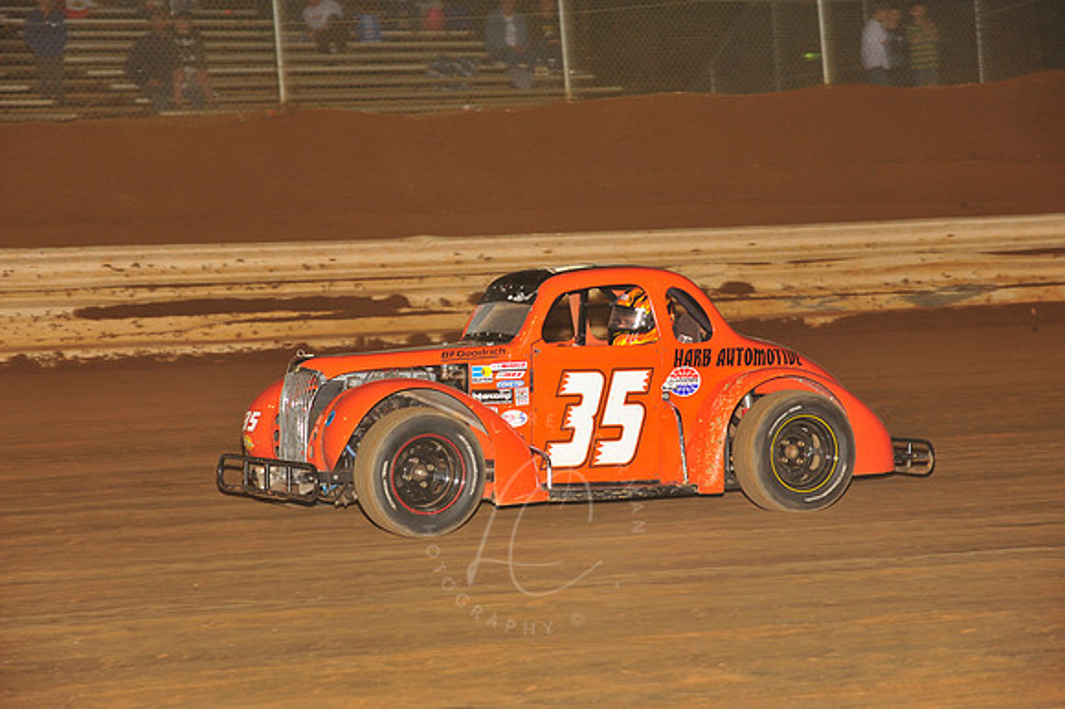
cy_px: 354
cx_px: 532
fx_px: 3311
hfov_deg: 18.3
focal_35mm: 112
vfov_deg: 12.2
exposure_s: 1/250
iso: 800
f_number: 6.3
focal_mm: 112
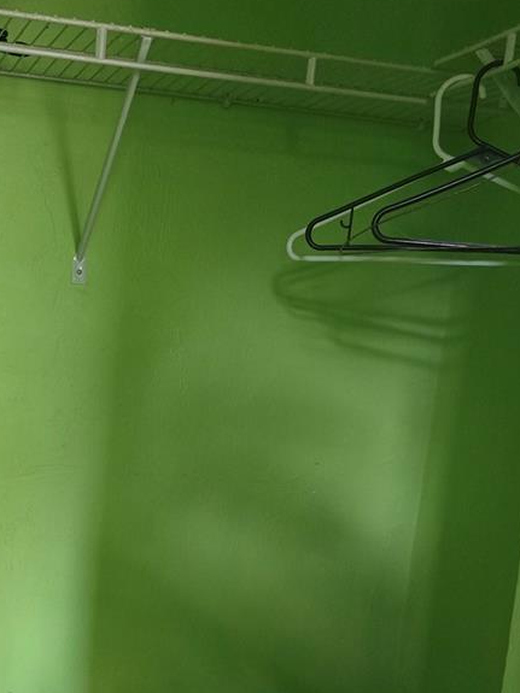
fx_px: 962
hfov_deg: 29.0
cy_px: 493
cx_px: 47
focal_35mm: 48
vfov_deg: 38.9
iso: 1000
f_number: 1.7
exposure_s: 1/120
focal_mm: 6.3
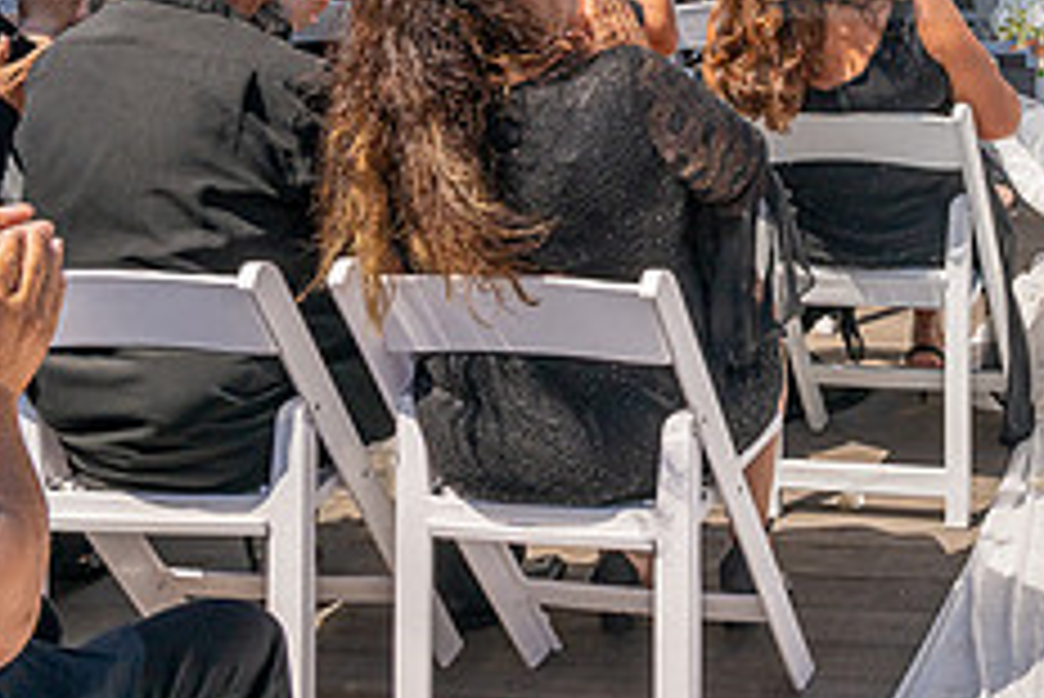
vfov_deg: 21.4
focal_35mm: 60
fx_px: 1741
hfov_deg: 29.9
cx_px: 1161
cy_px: -88
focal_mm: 24
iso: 200
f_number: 8
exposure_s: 1/800
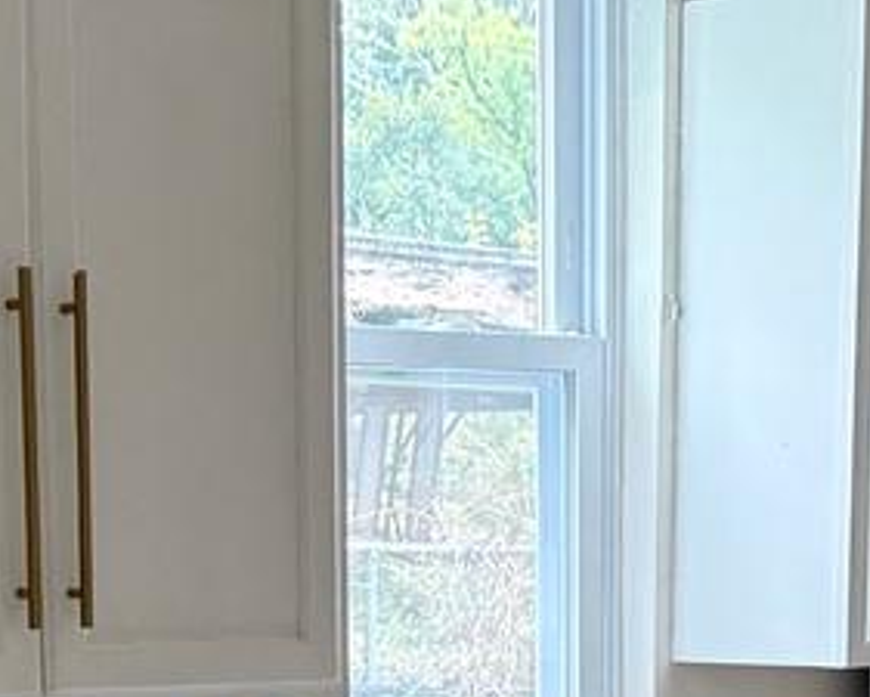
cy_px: 1174
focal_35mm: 120
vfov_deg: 12.0
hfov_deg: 16.0
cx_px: 418
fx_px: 3091
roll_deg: +0.5
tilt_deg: -10.9
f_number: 1.78
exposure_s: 1/60
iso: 400
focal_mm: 6.76
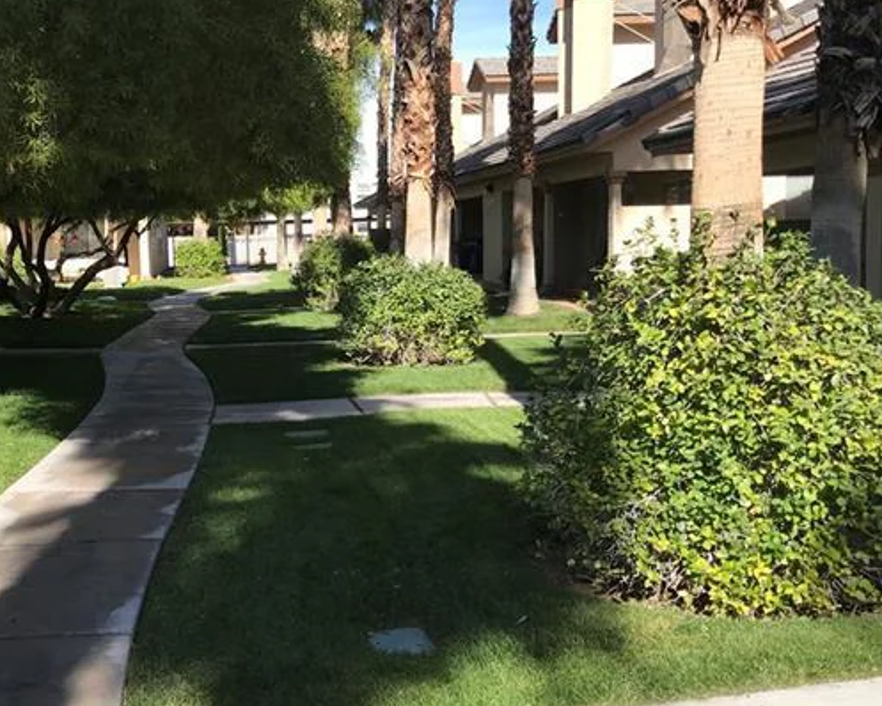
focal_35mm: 44
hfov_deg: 41.3
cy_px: 365
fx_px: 1149
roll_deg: +0.7
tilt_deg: -7.8
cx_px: 275
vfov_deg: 34.2
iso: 20
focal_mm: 3.99
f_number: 1.8
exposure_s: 1/1330
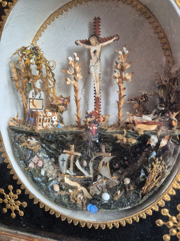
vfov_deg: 73.9
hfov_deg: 58.9
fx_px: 159
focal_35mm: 23
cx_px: 90
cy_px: 120
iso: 400
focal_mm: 5.4
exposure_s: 1/100
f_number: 1.8
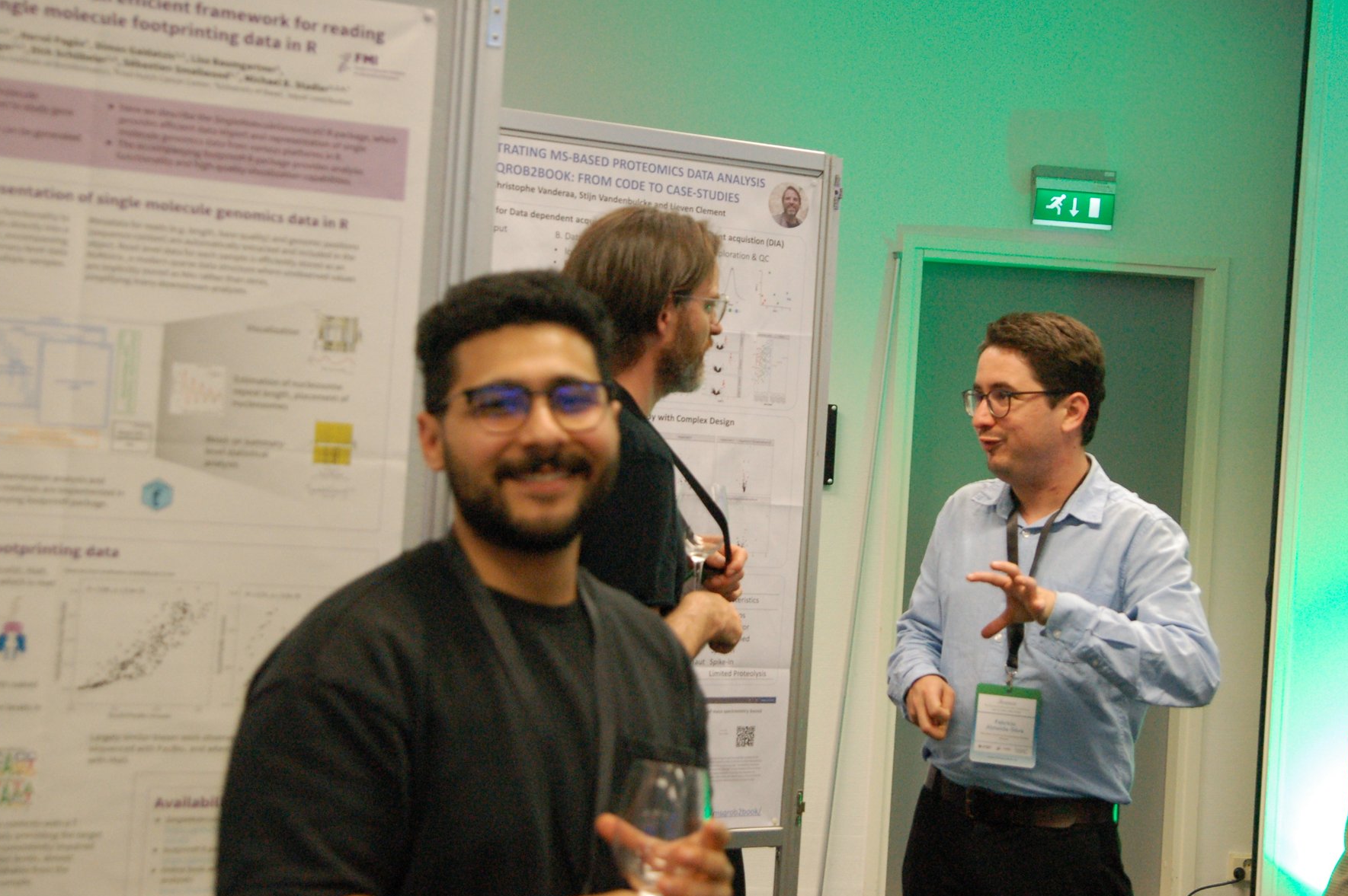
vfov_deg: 25.7
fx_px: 1967
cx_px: 751
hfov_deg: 37.8
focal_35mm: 53
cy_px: 409
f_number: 4
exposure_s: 1/125
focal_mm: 31
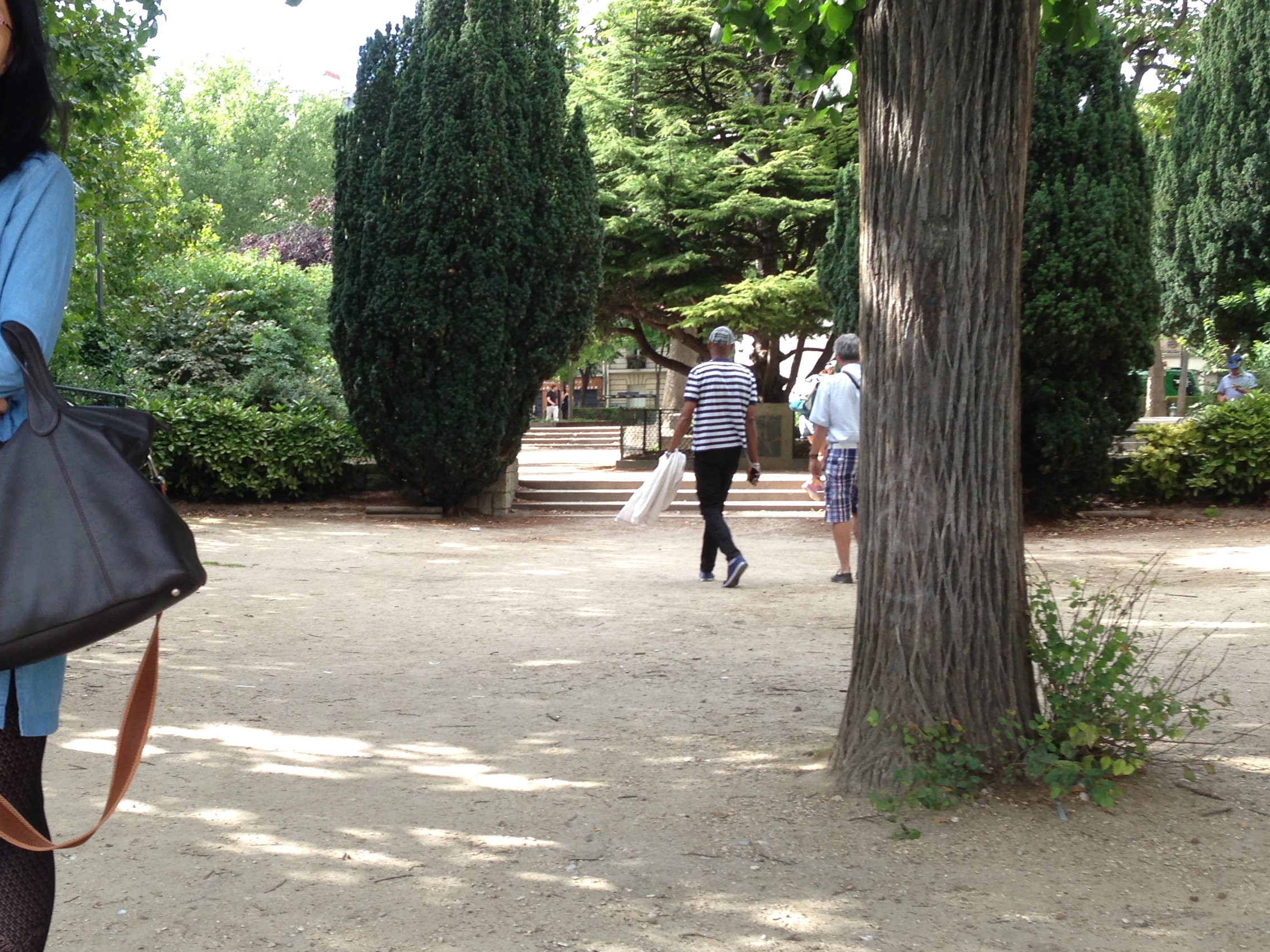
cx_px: 347
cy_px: 510
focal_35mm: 48
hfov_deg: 38.8
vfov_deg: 30.3
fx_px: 1761
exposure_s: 1/178
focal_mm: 4.13
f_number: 2.4
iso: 50
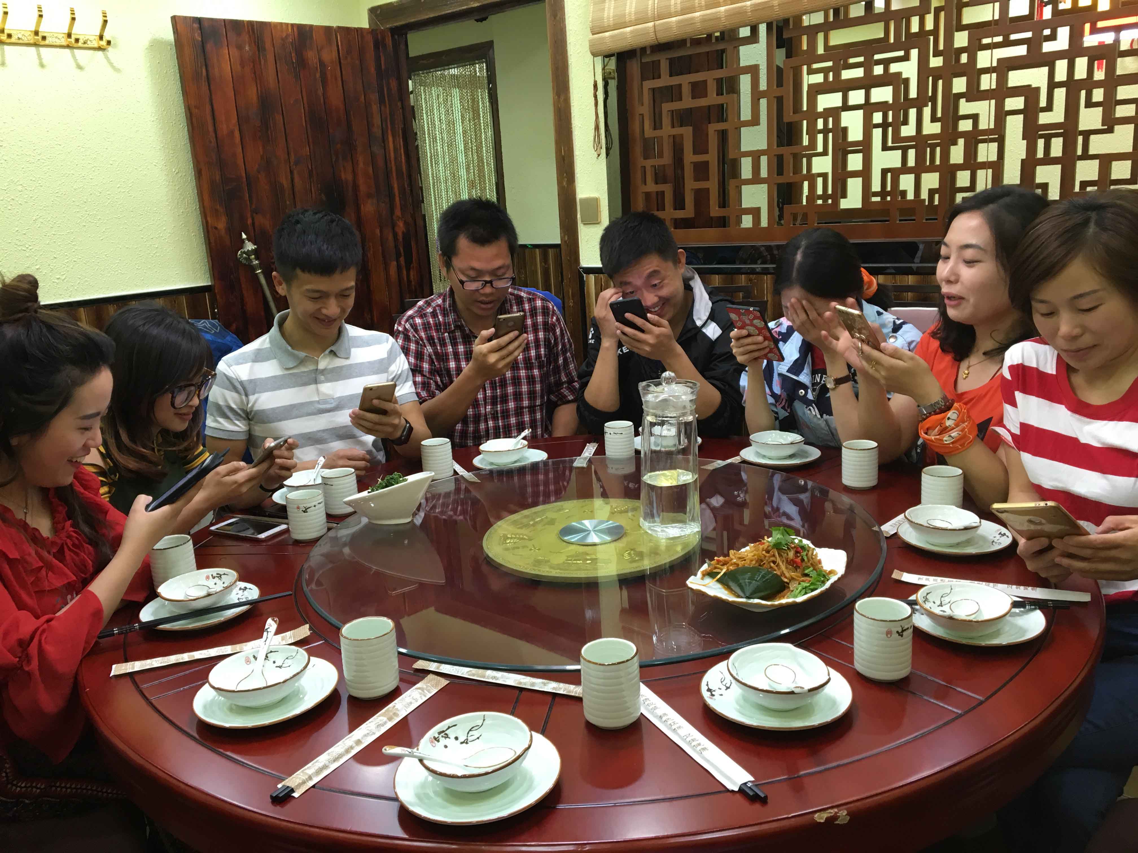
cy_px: 426
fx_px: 953
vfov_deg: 48.2
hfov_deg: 61.7
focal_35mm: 29
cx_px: 569
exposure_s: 1/33
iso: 100
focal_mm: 4.15
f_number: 2.2
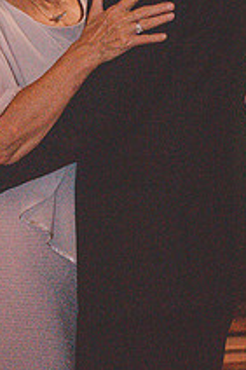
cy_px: 0
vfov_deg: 5.9
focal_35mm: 351
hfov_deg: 3.9
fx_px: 3603
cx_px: 56
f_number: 4.8
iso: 6400
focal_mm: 110
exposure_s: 1/60
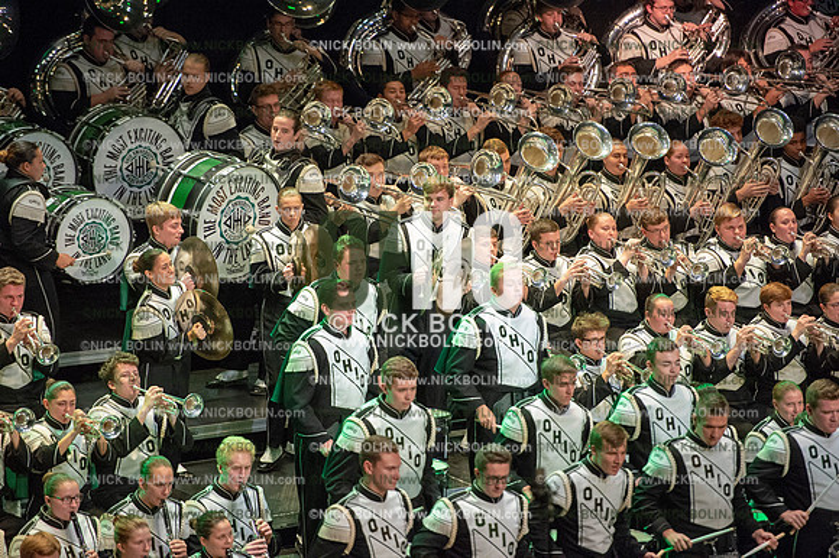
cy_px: 279
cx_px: 420
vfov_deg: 6.9
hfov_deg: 10.3
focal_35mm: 200
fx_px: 4658
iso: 8000
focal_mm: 200
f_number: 2.8
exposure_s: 1/1600
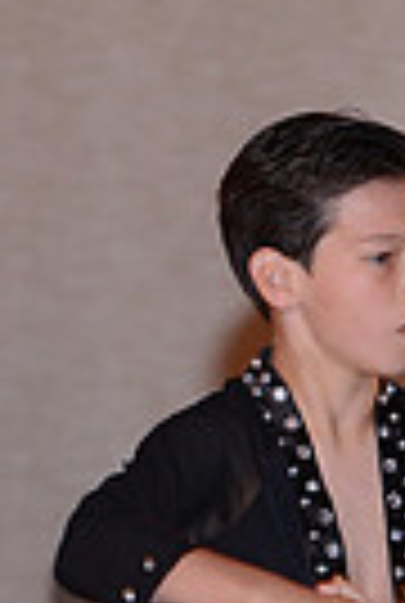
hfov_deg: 2.1
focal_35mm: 648
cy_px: 770
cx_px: 619
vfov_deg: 3.2
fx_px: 10878
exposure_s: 1/250
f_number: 5.6
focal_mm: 150
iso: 1000
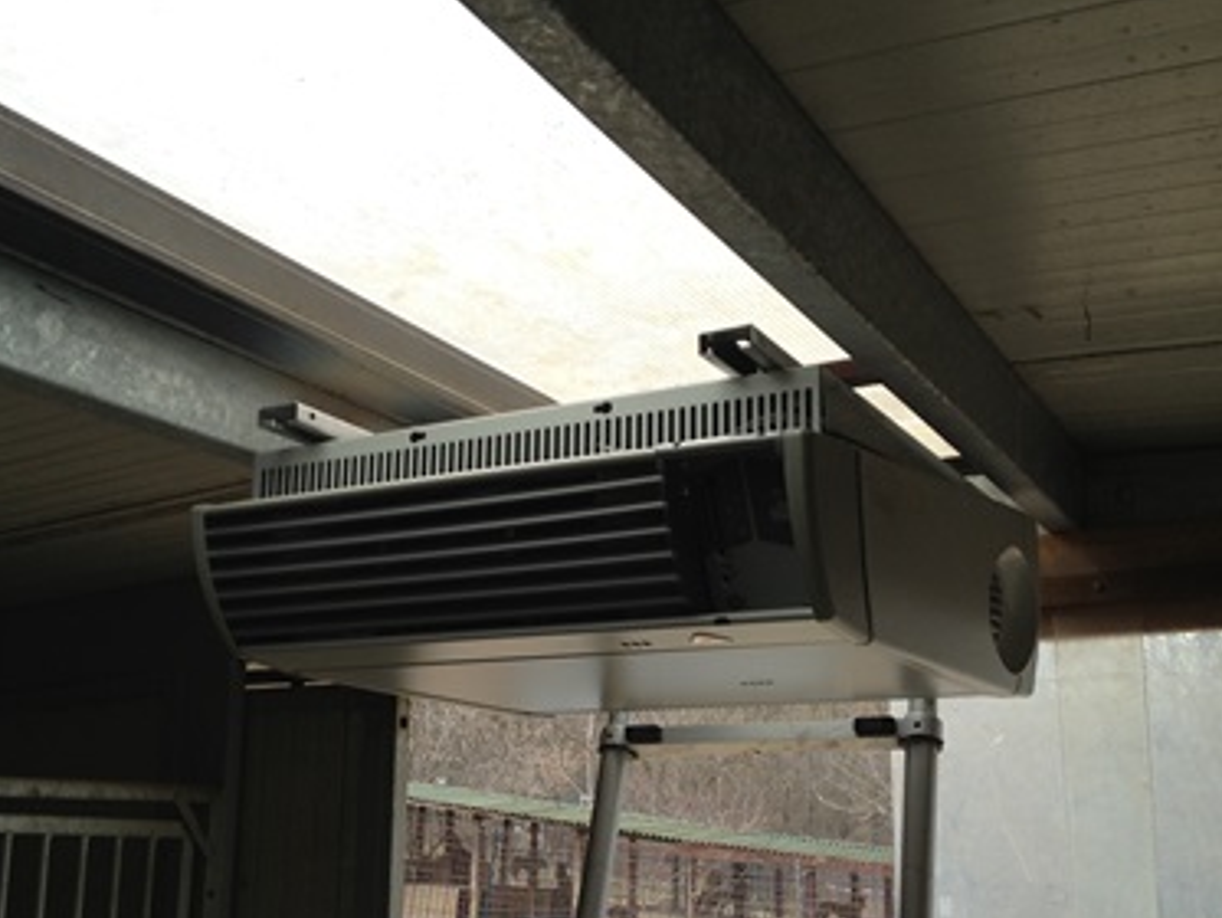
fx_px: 1589
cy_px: 528
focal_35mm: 45
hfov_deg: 42.0
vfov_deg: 32.1
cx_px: 541
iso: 50
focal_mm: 4.28
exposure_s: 1/146
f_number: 2.4
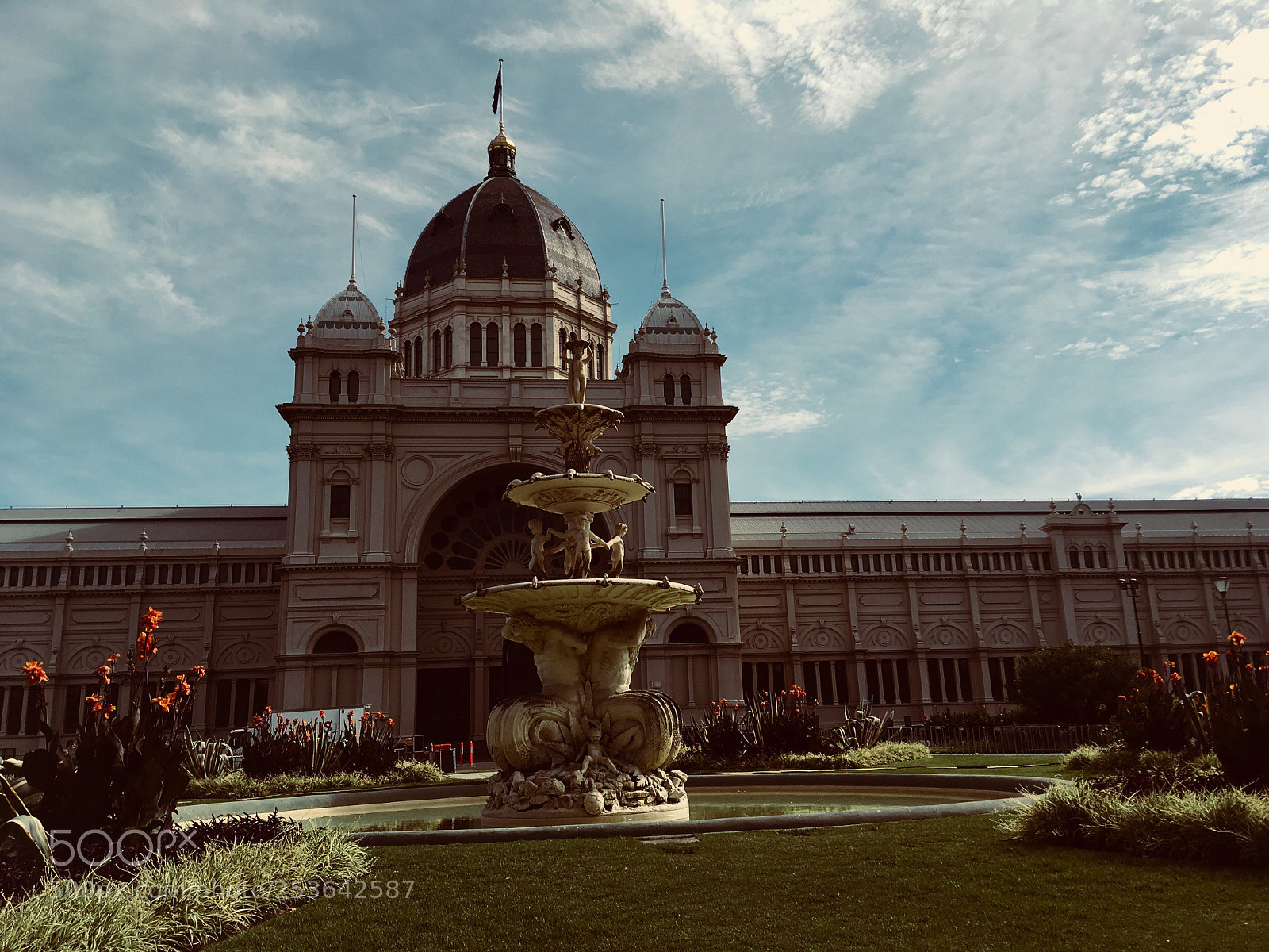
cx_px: 634
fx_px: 1063
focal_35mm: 29
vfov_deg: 48.2
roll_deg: +0.9
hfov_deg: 61.7
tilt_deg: +14.0
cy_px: 476
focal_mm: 4.15
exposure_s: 1/1282
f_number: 2.2
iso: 25
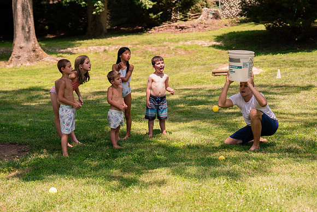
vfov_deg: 15.9
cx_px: 142
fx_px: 759
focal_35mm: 86
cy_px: 100
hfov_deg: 23.6
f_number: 2.8
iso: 400
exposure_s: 1/3200
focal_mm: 70
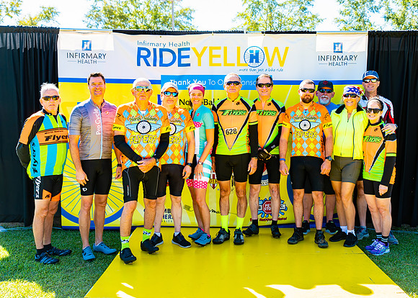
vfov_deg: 32.7
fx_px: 508
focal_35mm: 43
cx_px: 238
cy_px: 153
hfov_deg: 44.6
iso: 100
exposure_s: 1/200
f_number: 2.8
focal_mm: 38
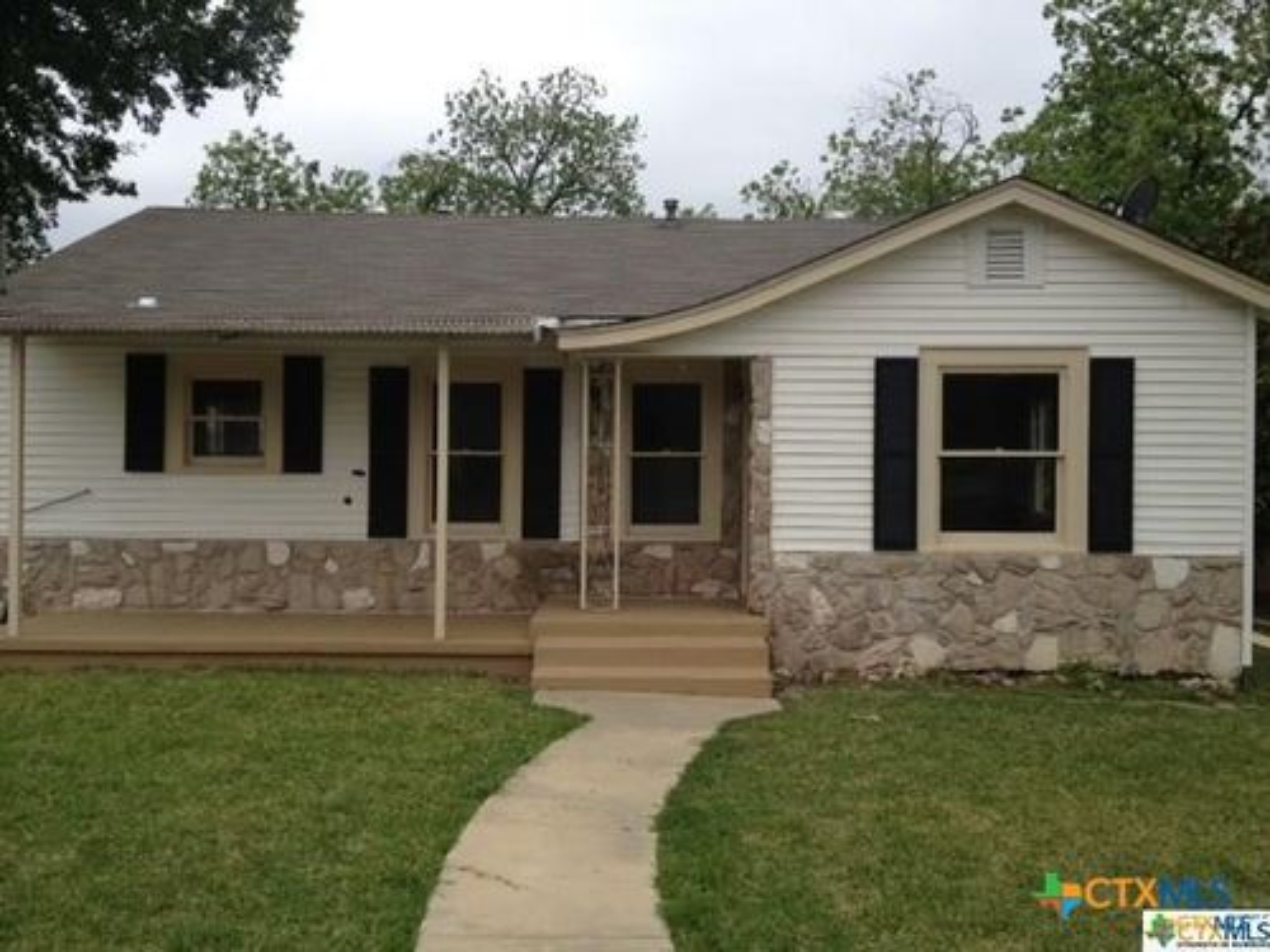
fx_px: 1284
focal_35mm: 35
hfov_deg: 52.6
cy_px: 476
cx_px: 635
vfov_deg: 40.7
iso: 50
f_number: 2.4
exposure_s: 1/1346
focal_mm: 4.28
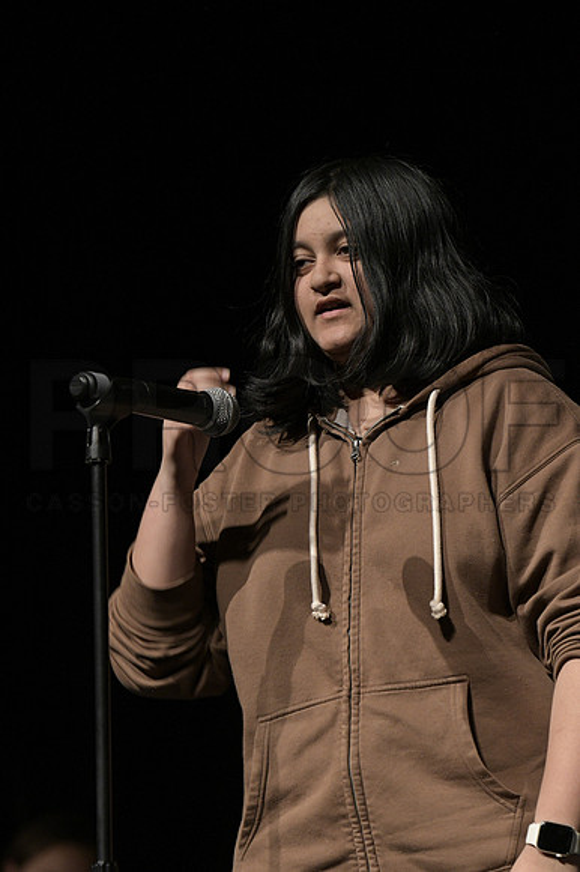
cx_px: 290
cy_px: 436
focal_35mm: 277
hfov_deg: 5.0
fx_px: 6702
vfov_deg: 7.4
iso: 2500
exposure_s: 1/160
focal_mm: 185
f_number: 4
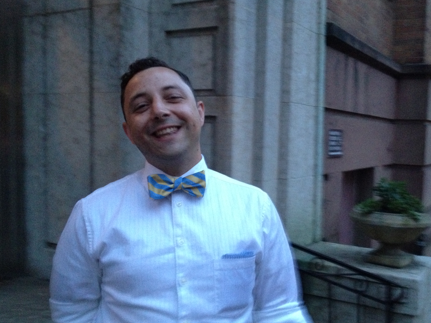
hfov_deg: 45.6
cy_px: 168
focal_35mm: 41
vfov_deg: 35.1
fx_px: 510
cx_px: 246
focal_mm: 4.28
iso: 400
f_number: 2.4
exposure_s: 1/15
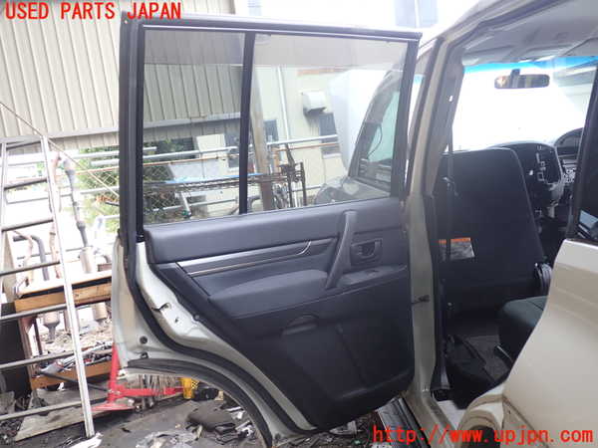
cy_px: 224
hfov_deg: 60.0
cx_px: 299
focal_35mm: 30
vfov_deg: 46.8
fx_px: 518
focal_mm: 5.4
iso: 100
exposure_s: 1/80
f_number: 2.3
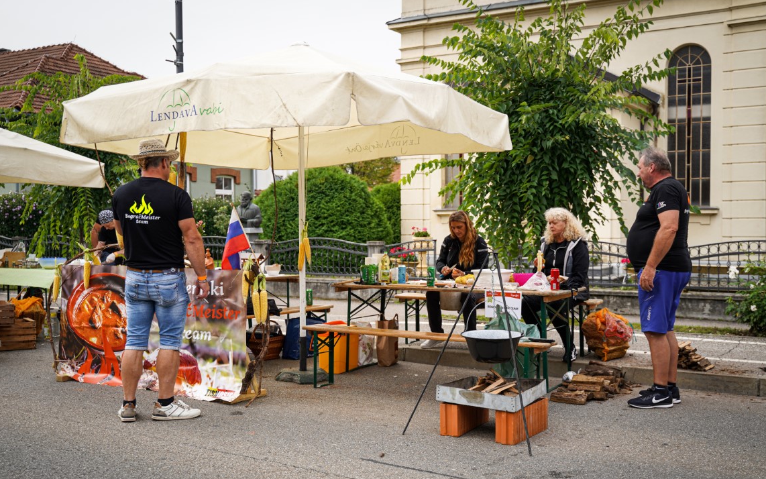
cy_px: 256
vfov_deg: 34.4
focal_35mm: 37
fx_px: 772
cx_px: 384
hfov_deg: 52.7
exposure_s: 1/1000
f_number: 2.8
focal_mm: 36
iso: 125
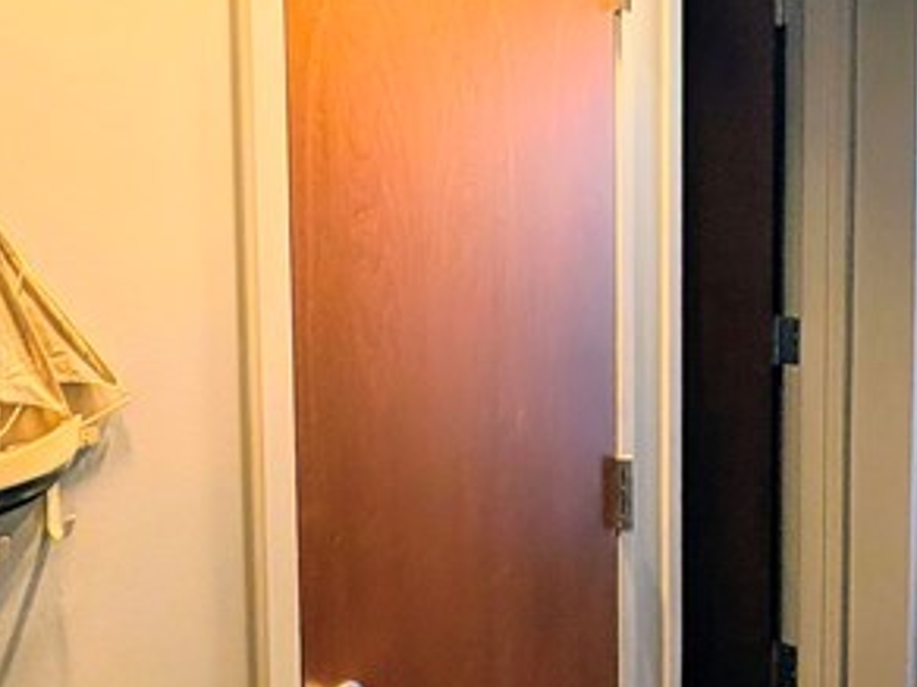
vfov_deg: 33.6
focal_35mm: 42
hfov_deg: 44.6
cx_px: 548
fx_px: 1113
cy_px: 160
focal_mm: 2.02
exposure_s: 1/120
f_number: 1.7
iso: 46
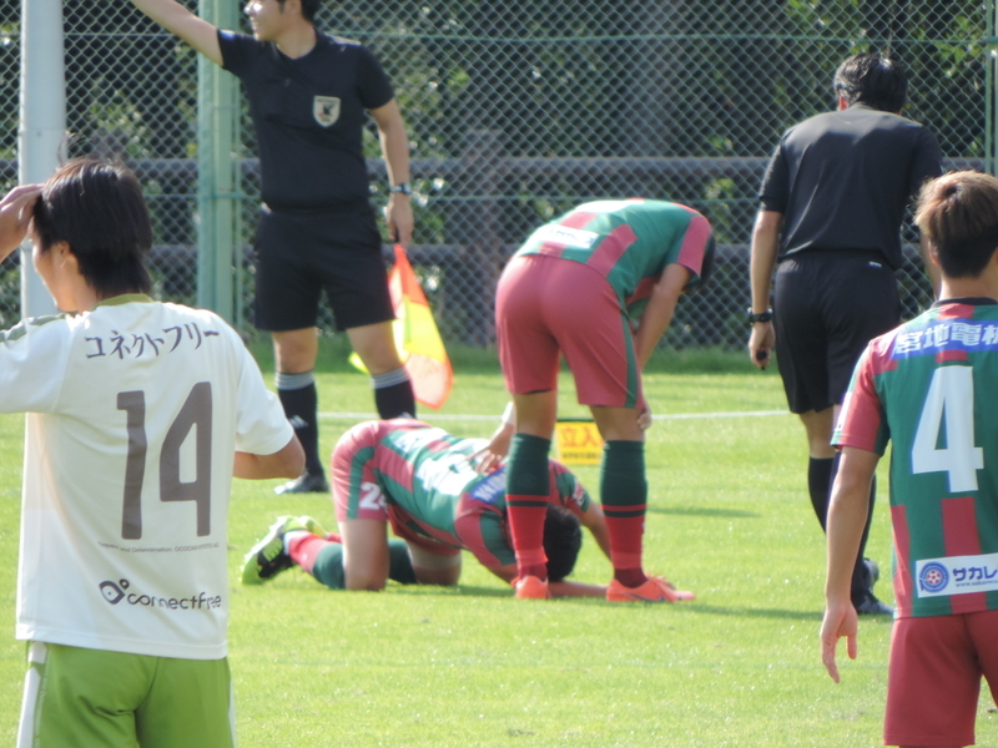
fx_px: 23064
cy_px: 374
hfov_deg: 2.5
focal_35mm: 800
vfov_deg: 1.9
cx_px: 499
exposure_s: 1/400
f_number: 5.2
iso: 250
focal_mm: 142.6
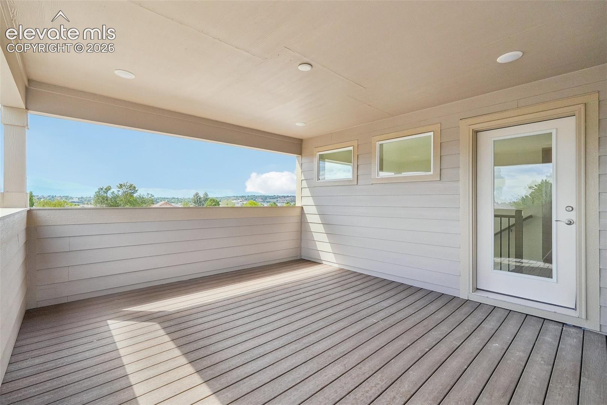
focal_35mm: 15
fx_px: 253
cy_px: 202
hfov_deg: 100.4
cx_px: 304
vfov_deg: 77.3
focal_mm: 10
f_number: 8
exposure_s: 1/500
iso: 800
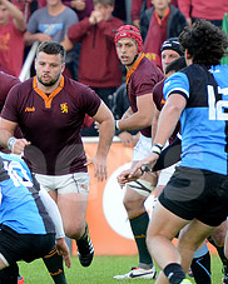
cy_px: 158
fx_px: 5450
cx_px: -109
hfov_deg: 2.4
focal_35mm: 647
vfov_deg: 3.0
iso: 1600
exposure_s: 1/500
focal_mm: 270
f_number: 4
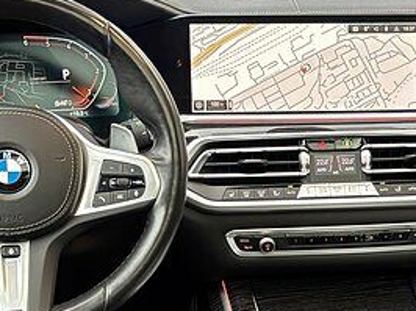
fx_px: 1189
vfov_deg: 14.8
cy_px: 250
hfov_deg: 19.7
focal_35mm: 99
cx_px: 325
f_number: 1.78
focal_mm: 6.76
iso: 640
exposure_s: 1/28
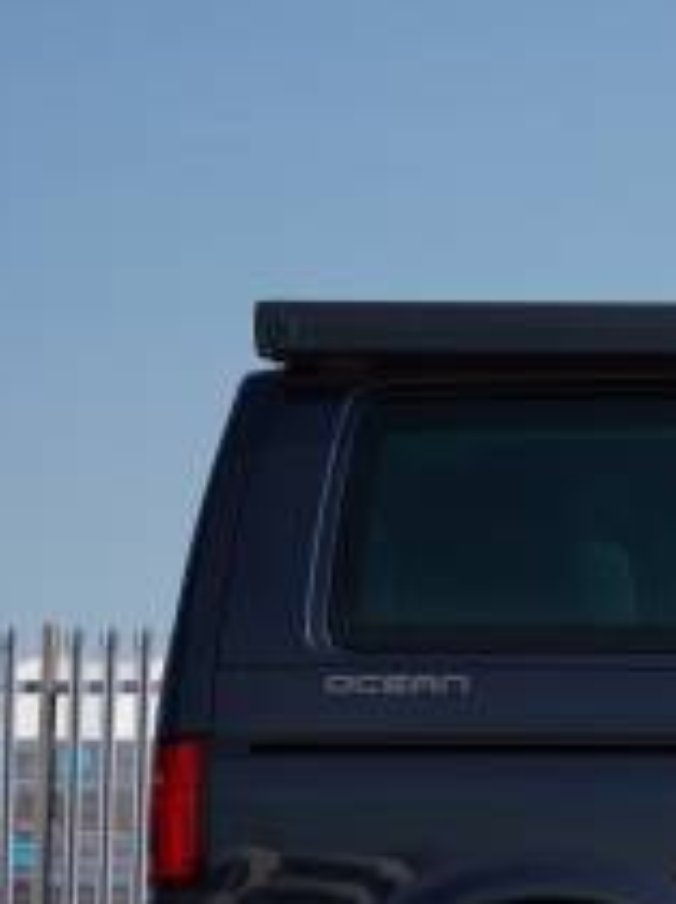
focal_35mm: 171
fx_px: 4458
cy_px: 702
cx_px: 1283
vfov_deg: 11.5
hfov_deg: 8.3
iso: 320
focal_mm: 58.3
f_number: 10
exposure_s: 1/320
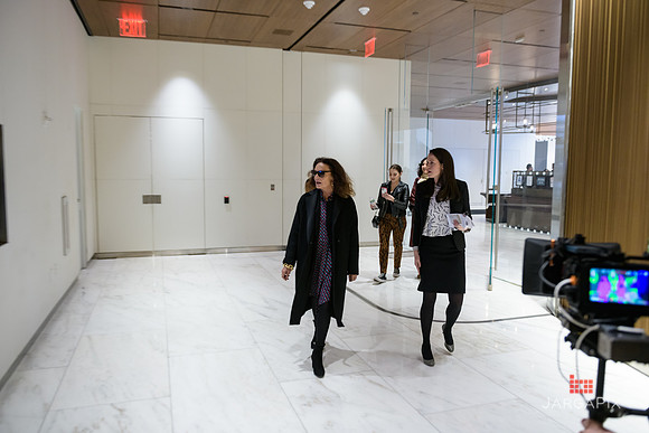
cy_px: 216
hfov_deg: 63.6
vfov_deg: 45.0
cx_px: 324
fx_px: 523
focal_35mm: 29
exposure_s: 1/125
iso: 1250
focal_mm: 29
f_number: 3.2
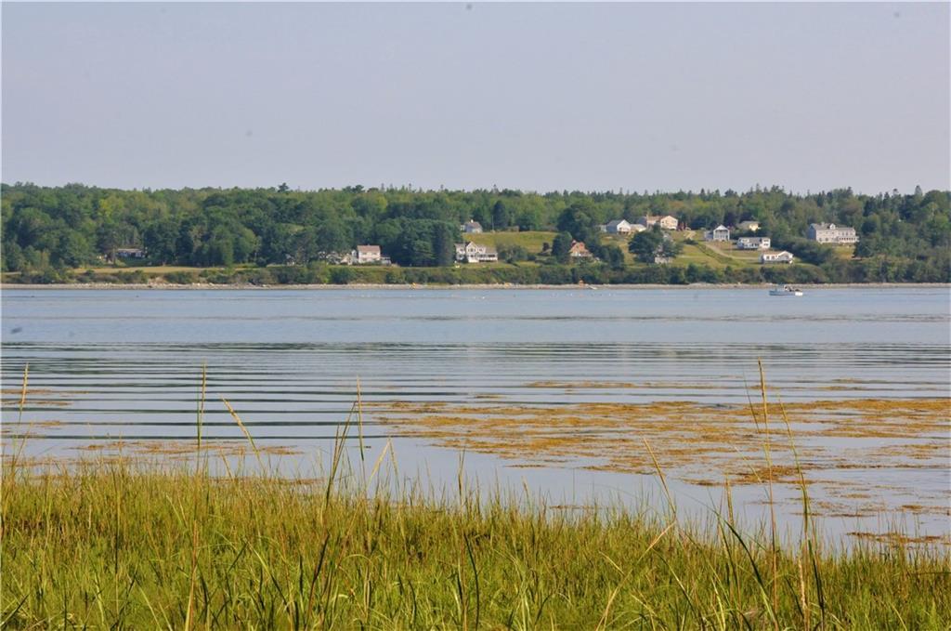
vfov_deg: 13.0
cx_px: 476
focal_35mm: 105
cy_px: 316
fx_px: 2769
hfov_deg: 19.5
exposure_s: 1/250
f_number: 22
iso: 800
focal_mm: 70
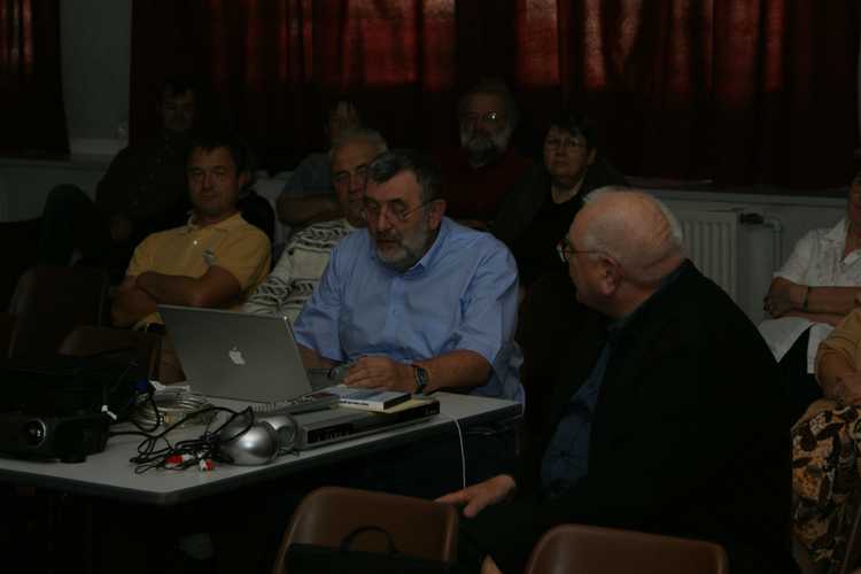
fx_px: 2511
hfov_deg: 19.5
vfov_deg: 13.0
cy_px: 287
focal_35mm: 105
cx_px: 430
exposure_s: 1/125
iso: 400
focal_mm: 70
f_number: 5.6
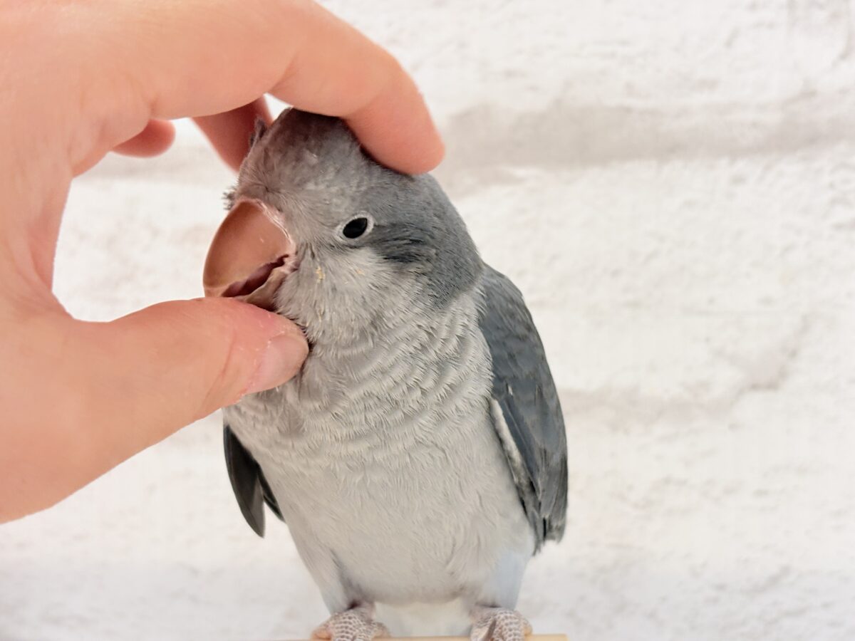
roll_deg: +2.7
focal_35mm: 52
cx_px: 428
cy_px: 320
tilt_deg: -4.6
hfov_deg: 36.8
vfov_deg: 28.0
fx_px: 1284
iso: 80
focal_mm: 5.96
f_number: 1.6
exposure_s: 1/50
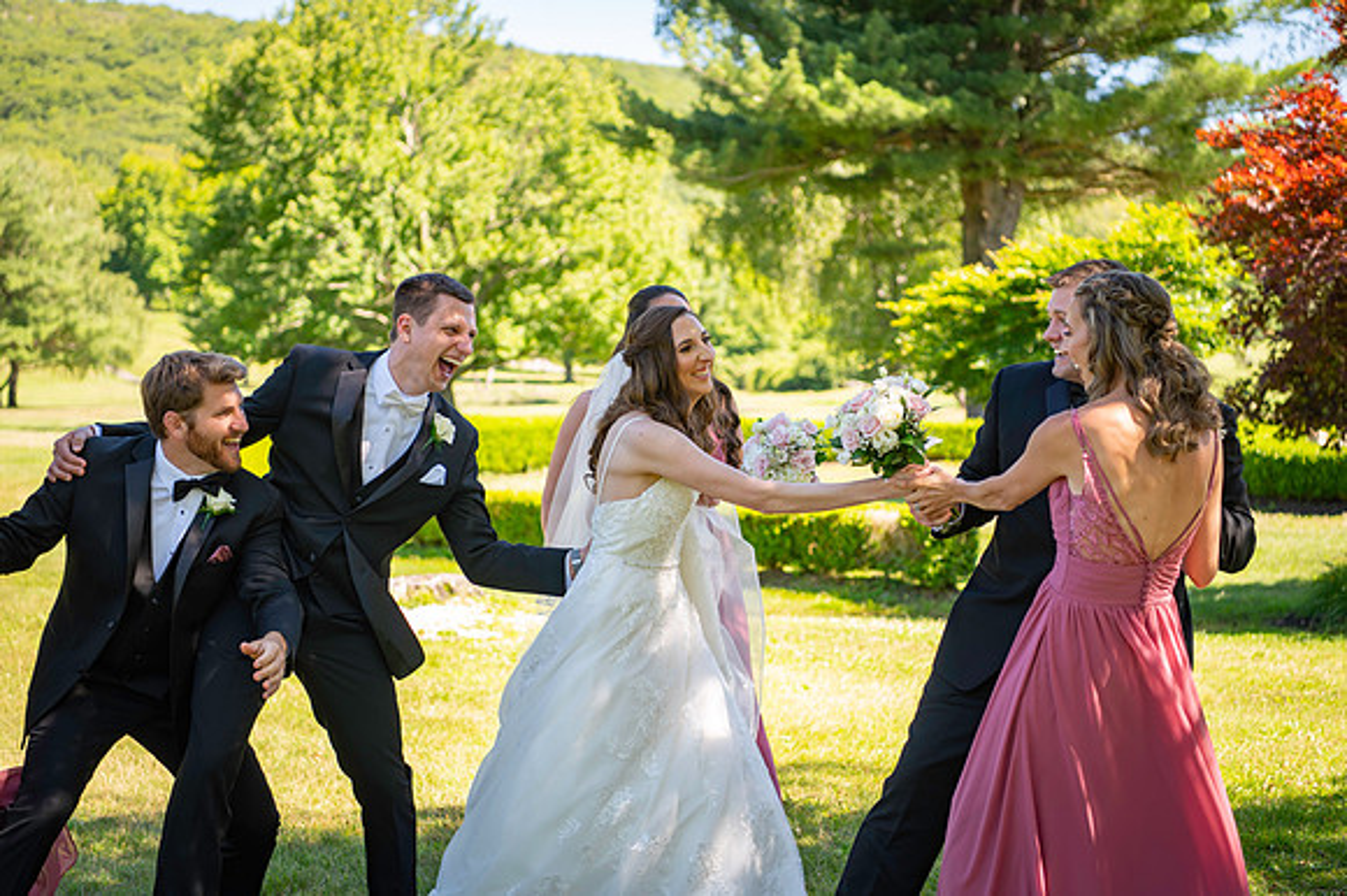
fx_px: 2244
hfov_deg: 33.4
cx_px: 674
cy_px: 448
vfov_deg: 22.6
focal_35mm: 60
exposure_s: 1/250
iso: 100
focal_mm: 60
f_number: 3.2
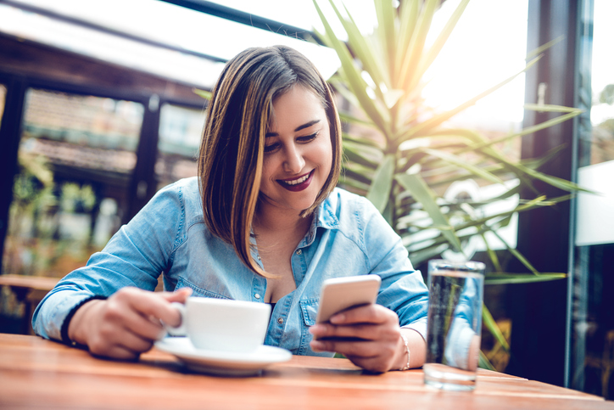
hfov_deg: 54.4
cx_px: 307
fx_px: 597
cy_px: 205
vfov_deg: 37.9
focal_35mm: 35
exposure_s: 1/1000
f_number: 1.8
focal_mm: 35
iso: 250
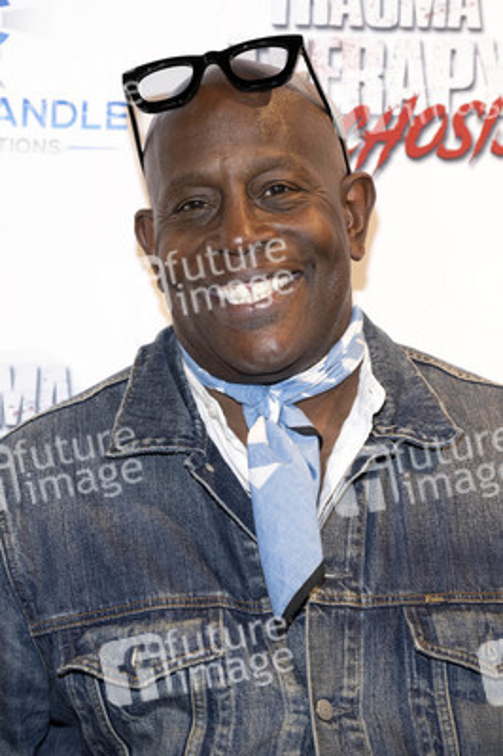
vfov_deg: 21.0
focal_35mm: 97
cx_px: 252
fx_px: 2036
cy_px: 378
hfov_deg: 14.1
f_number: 5.6
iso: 800
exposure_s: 1/200
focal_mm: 97
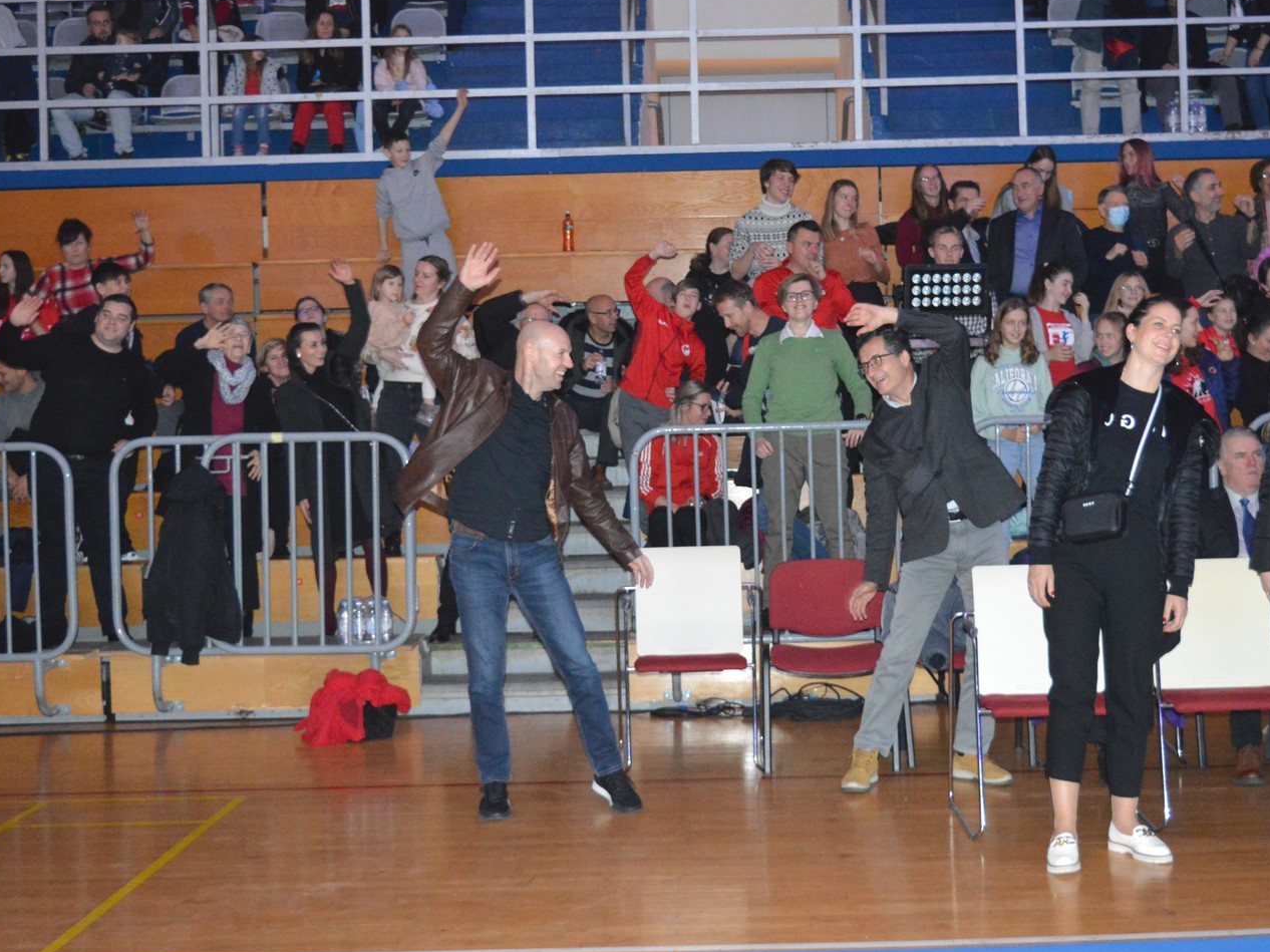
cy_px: 430
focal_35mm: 54
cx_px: 741
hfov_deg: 35.7
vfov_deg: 27.2
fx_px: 1967
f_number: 4.2
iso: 3200
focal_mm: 29
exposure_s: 1/60
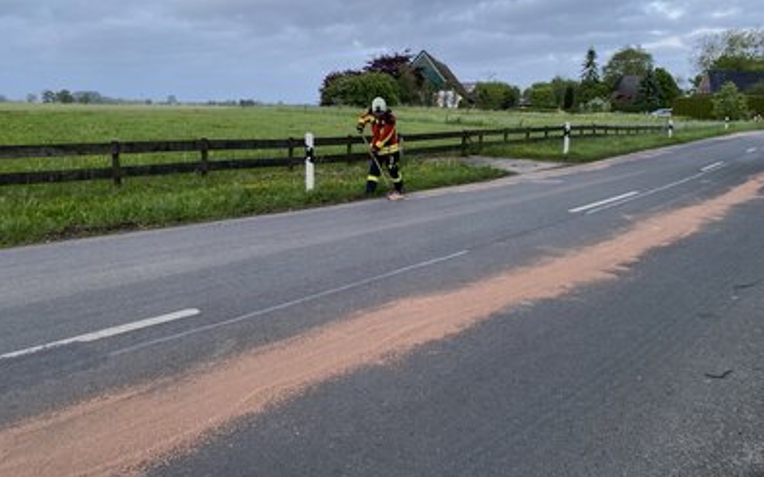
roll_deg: -2.5
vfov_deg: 44.4
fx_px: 583
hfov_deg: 66.5
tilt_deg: -11.6
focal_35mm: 28
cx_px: 382
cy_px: 211
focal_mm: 4.25
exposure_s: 1/107
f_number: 1.8
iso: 125
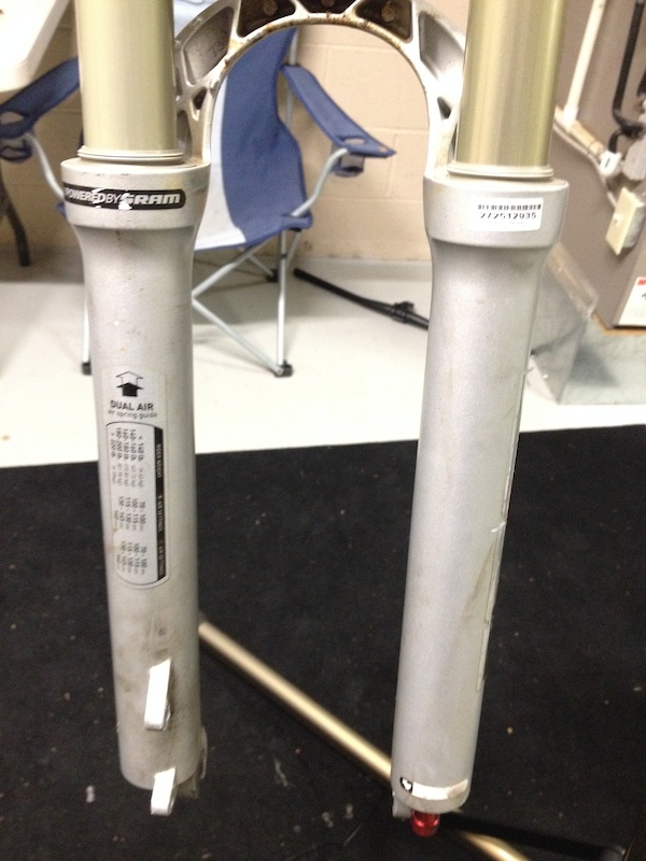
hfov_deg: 40.7
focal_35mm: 35
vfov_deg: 52.6
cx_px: 323
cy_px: 430
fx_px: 871
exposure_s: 1/20
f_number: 2.4
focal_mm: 4.28
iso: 320
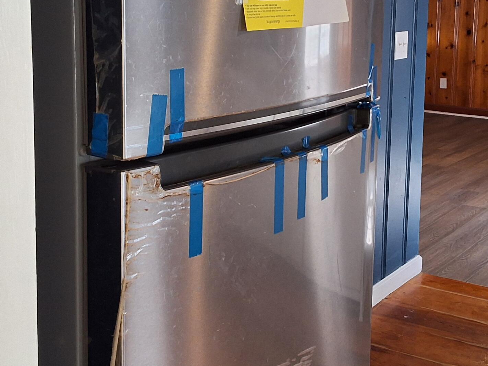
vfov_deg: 24.7
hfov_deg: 32.5
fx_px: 832
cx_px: 306
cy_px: 135
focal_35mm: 59
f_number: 1.9
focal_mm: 2.91
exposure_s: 1/40
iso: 125
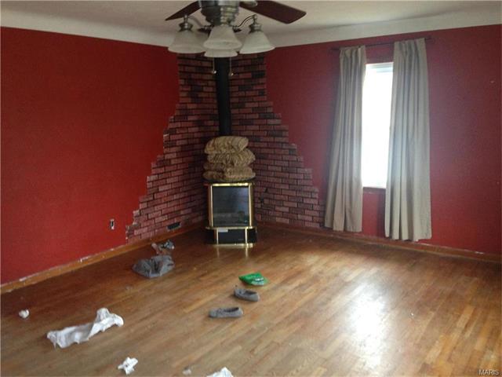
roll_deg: +1.6
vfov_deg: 42.9
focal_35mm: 33
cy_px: 188
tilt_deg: -8.1
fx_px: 479
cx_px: 251
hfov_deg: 55.4
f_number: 2.4
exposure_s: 1/20
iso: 250
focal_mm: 4.12
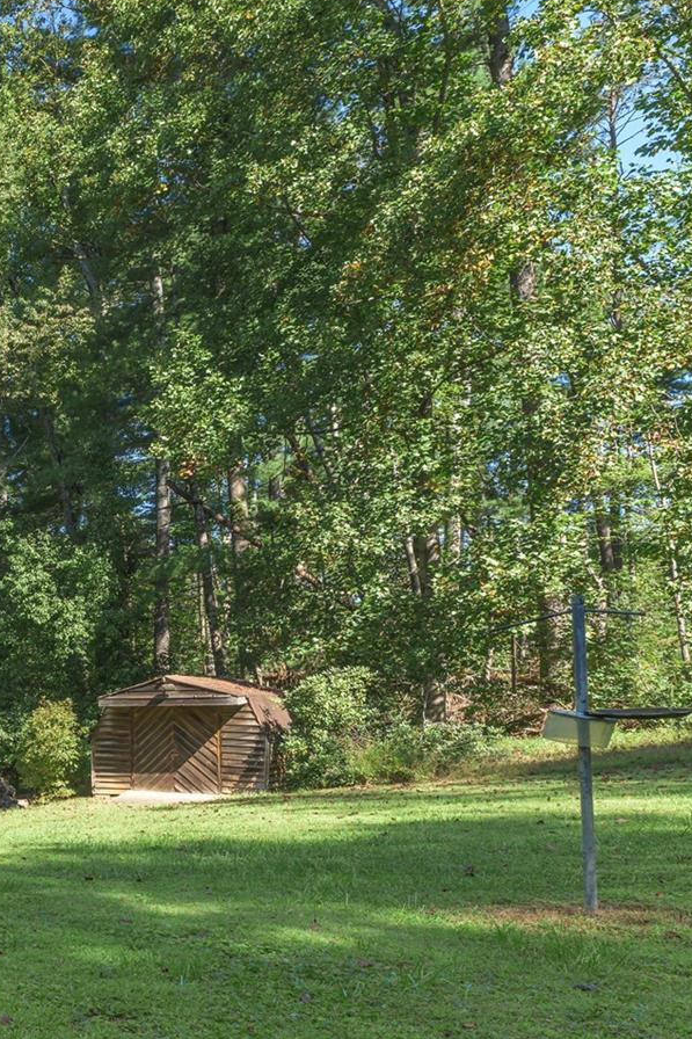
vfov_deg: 57.0
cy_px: 718
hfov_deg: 27.4
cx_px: -363
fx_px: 923
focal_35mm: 32
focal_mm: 14
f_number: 8
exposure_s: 1/100
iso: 160
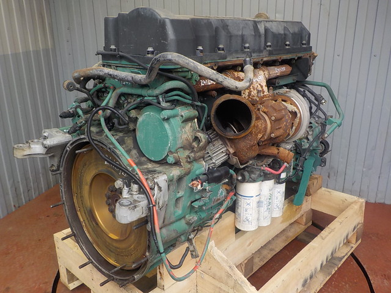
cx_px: 196
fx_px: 339
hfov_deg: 60.0
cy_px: 146
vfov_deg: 46.8
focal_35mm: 30
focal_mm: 4.1
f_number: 3.3
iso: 125
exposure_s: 1/50
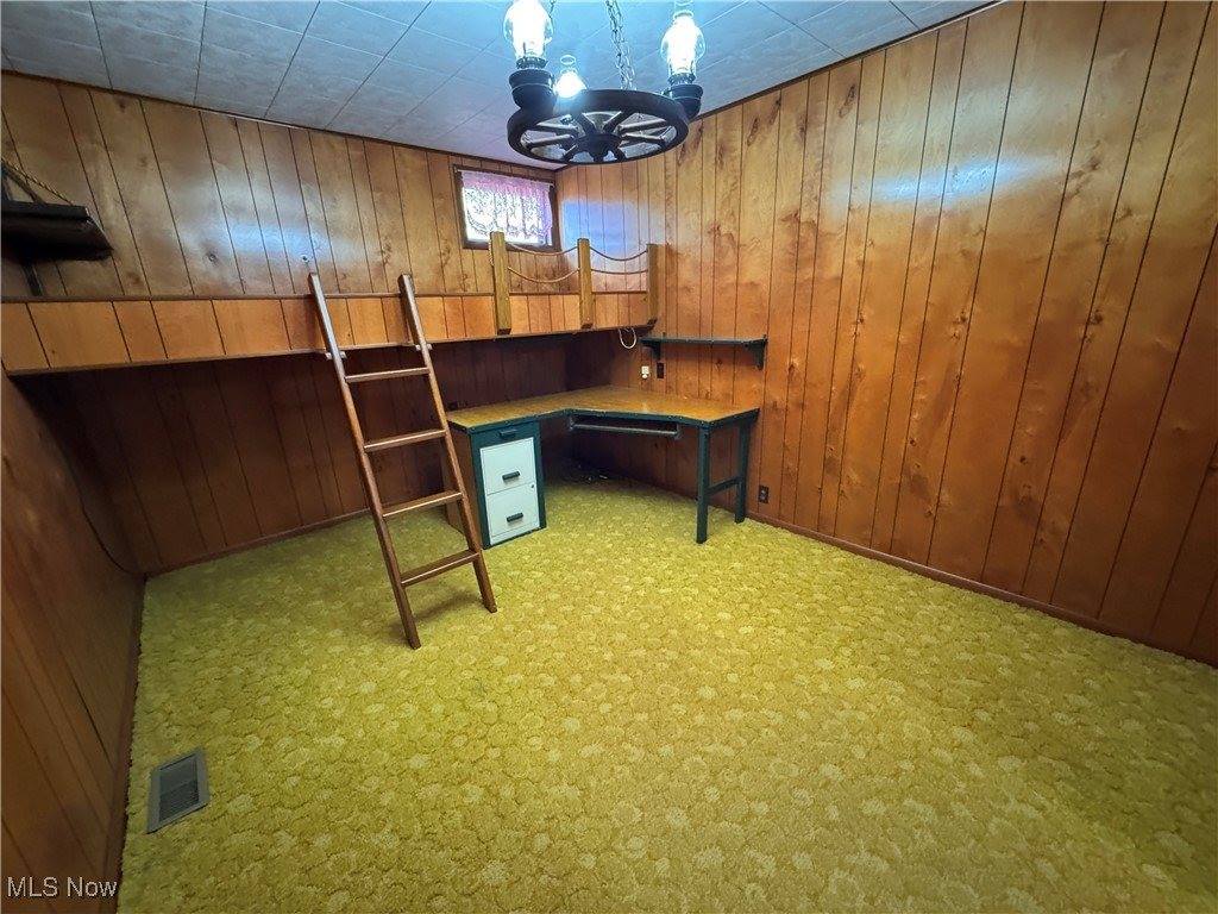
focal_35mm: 14
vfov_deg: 85.7
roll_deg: +3.7
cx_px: 609
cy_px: 457
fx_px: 493
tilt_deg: -17.3
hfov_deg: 102.1
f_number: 2.2
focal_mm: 2.22
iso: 1250
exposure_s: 1/40
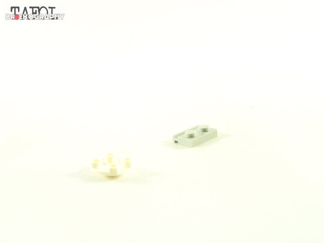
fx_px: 552
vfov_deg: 24.8
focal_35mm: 59
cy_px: 122
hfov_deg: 32.7
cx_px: 162
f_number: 3.1
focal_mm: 9.8
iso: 400
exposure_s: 1/60
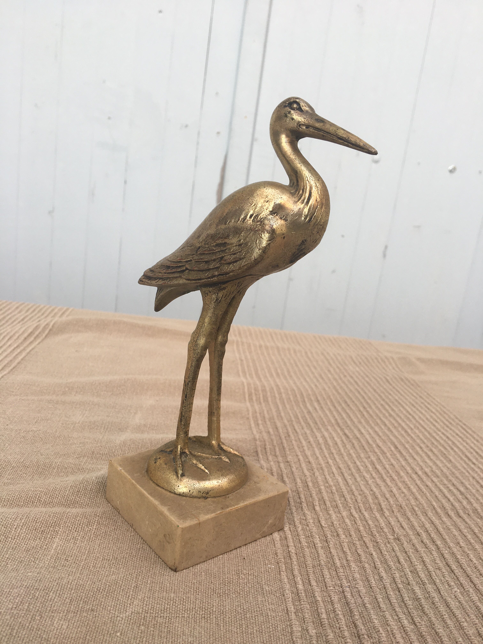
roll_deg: -7.4
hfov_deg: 48.2
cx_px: 242
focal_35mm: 29
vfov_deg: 61.7
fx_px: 540
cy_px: 322
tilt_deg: -13.3
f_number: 2.2
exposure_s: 1/281
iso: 25
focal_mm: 4.15
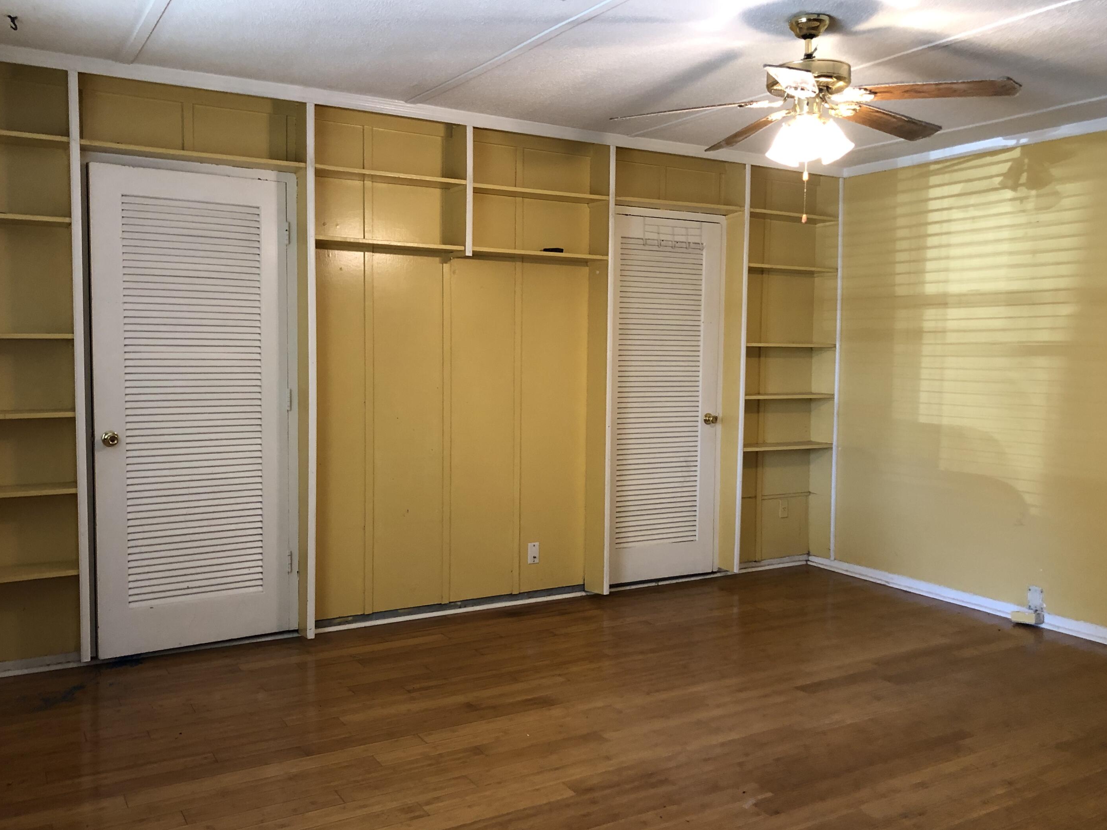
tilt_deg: -3.6
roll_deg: -0.7
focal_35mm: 30
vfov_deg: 46.8
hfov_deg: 59.9
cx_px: 522
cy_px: 432
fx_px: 959
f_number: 1.8
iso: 64
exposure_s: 1/15
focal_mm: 3.99
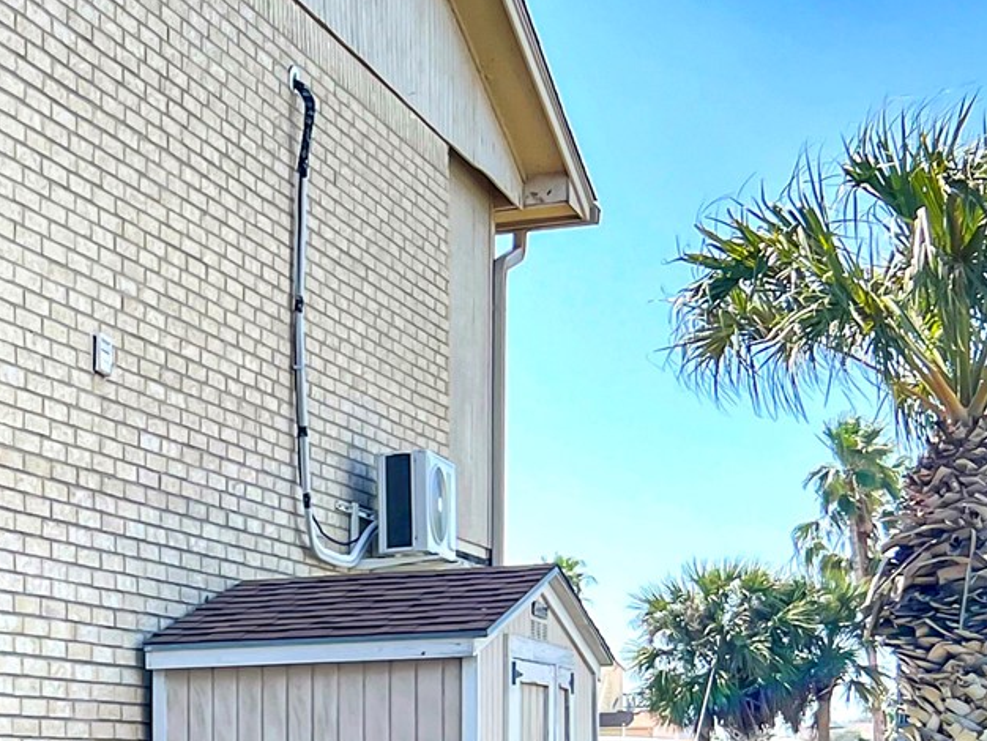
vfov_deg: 16.8
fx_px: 2425
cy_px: 828
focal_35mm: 85
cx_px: -412
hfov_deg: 20.3
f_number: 1.5
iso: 50
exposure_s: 1/1171
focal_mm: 5.7
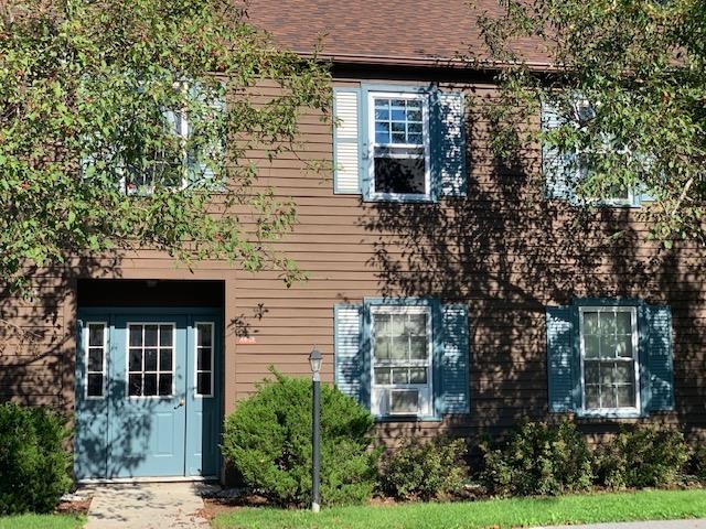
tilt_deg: +7.0
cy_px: 264
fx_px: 1061
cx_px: 353
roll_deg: +0.9
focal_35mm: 52
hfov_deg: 36.8
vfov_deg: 28.0
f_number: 2.4
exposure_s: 1/564
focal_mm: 6
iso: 16
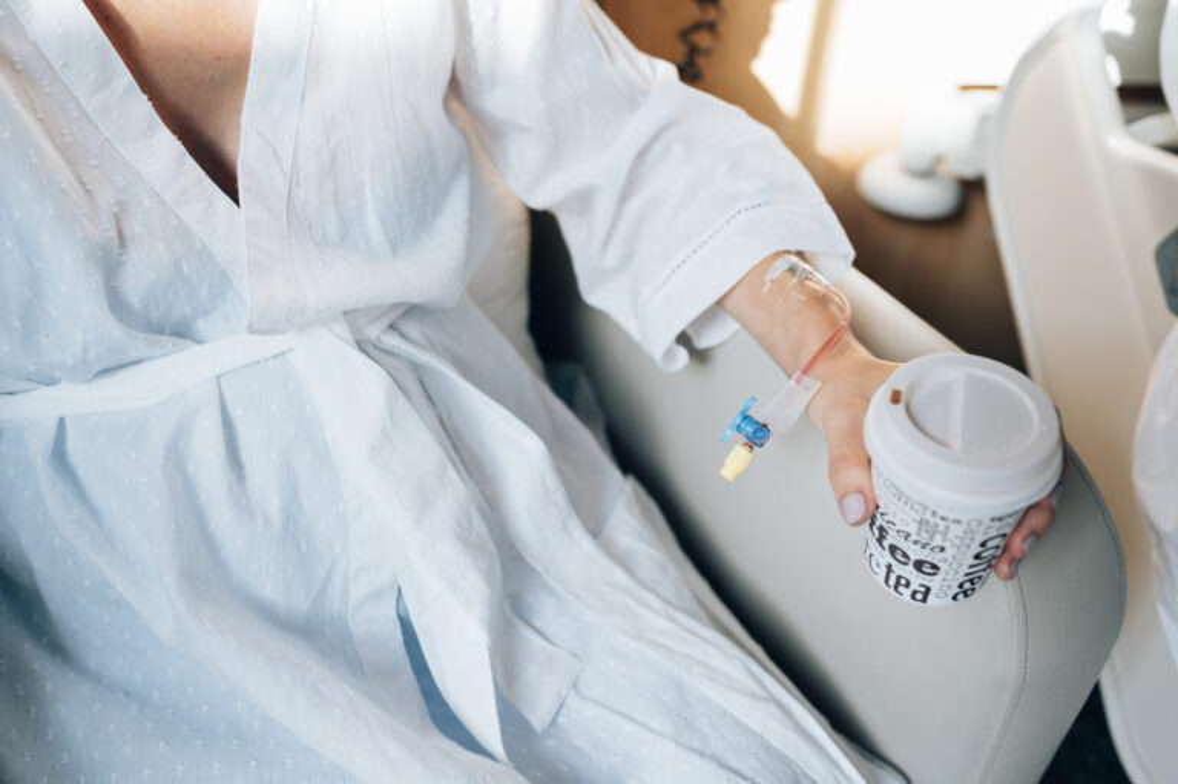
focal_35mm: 35
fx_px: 1145
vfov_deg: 37.8
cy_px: 392
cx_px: 589
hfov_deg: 54.5
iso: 640
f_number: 3.2
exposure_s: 1/640
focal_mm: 35
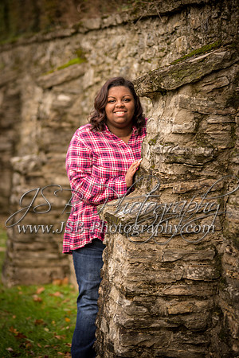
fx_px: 1215
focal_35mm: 122
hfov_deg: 11.2
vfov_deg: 16.8
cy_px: 179
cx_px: 120
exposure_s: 1/160
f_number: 2.8
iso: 200
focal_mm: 122
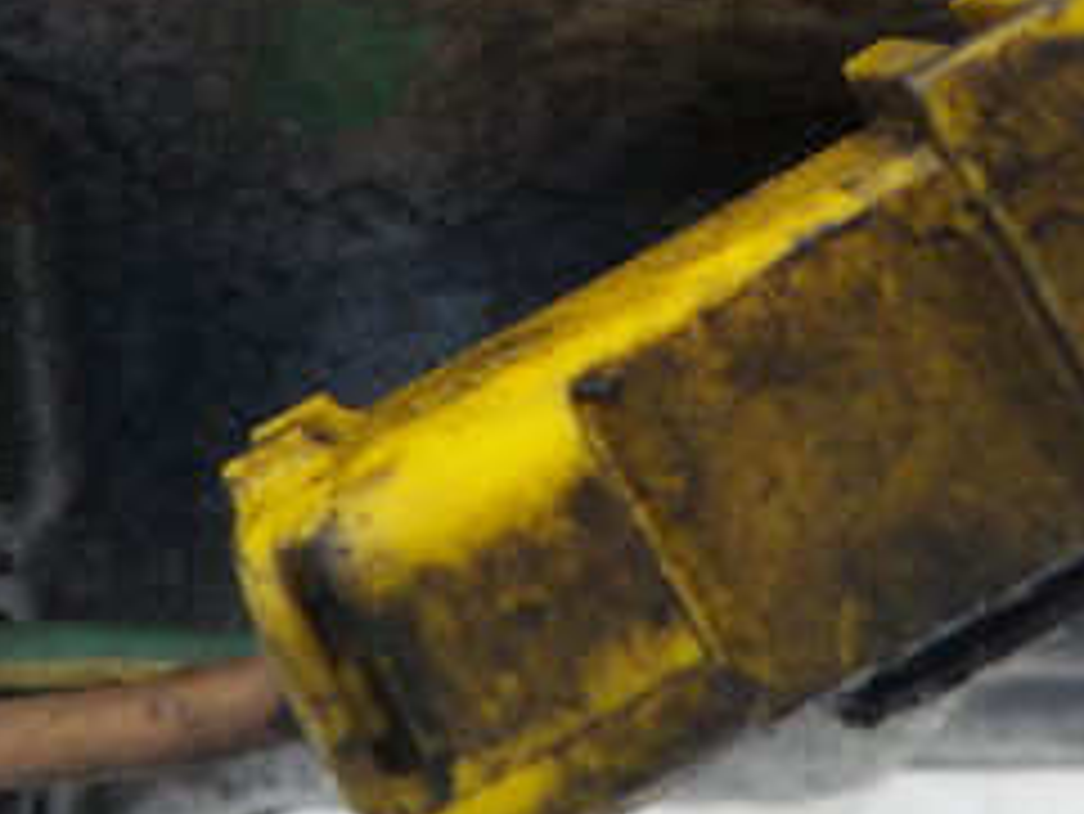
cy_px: -171
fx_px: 1911
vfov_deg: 22.2
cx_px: 409
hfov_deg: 31.5
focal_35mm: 61
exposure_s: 1/30
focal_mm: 4.1
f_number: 2.8
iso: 160
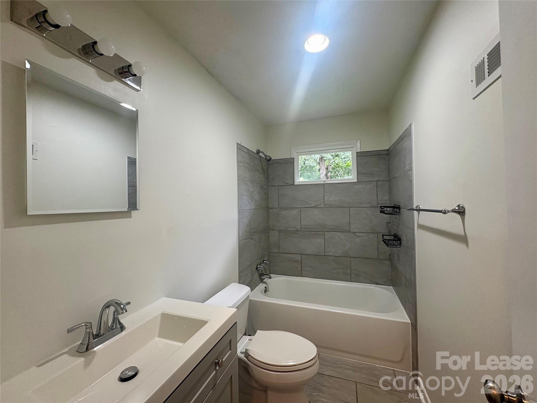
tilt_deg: +0.5
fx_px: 217
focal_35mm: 14
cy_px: 202
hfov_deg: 102.1
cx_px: 268
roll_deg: +0.9
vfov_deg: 85.7
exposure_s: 1/60
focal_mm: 2.22
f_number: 2.2
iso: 200
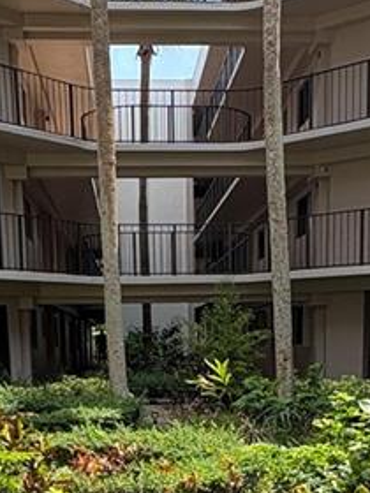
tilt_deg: -10.6
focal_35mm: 60
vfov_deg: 30.1
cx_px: 196
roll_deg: +0.2
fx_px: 855
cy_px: 488
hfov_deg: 24.4
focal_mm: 2.22
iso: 40
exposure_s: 1/541
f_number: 2.2
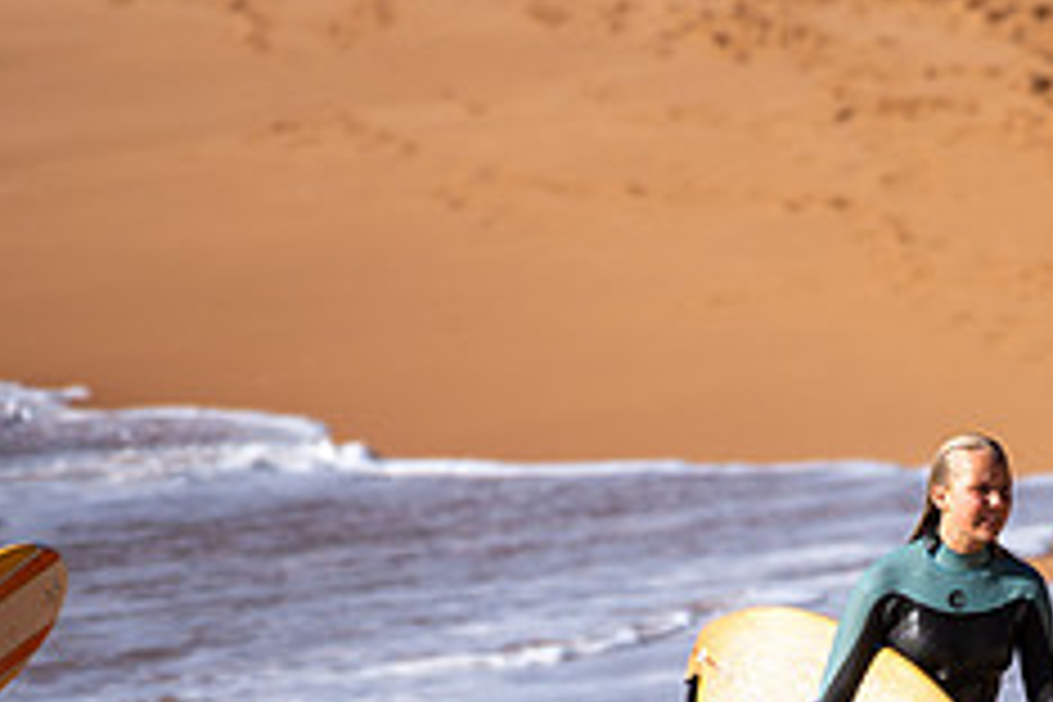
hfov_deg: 1.4
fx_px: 43433
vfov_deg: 0.9
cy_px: 793
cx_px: 866
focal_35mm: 1485
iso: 90
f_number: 5.6
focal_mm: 500
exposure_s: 1/1000
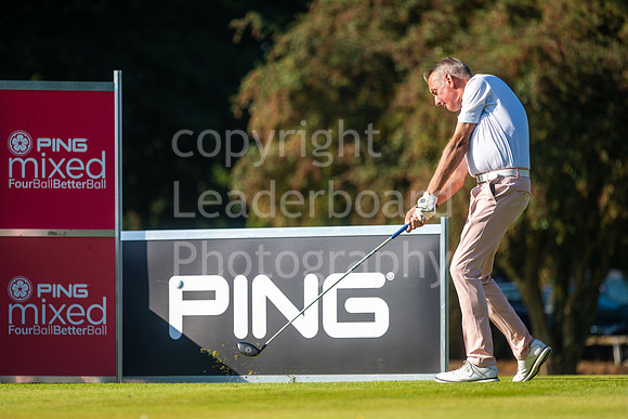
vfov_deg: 4.6
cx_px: 314
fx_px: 5234
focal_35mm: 300
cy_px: 210
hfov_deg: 6.9
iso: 250
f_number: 4.5
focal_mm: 300
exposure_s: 1/2000
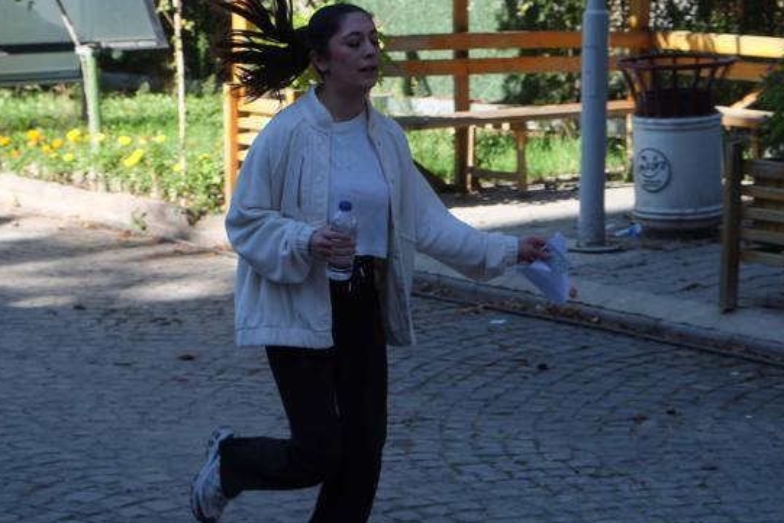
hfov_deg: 17.8
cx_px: 359
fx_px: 2505
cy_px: 174
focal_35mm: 115
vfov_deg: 11.9
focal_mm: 55
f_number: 6.4
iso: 400
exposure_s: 1/250
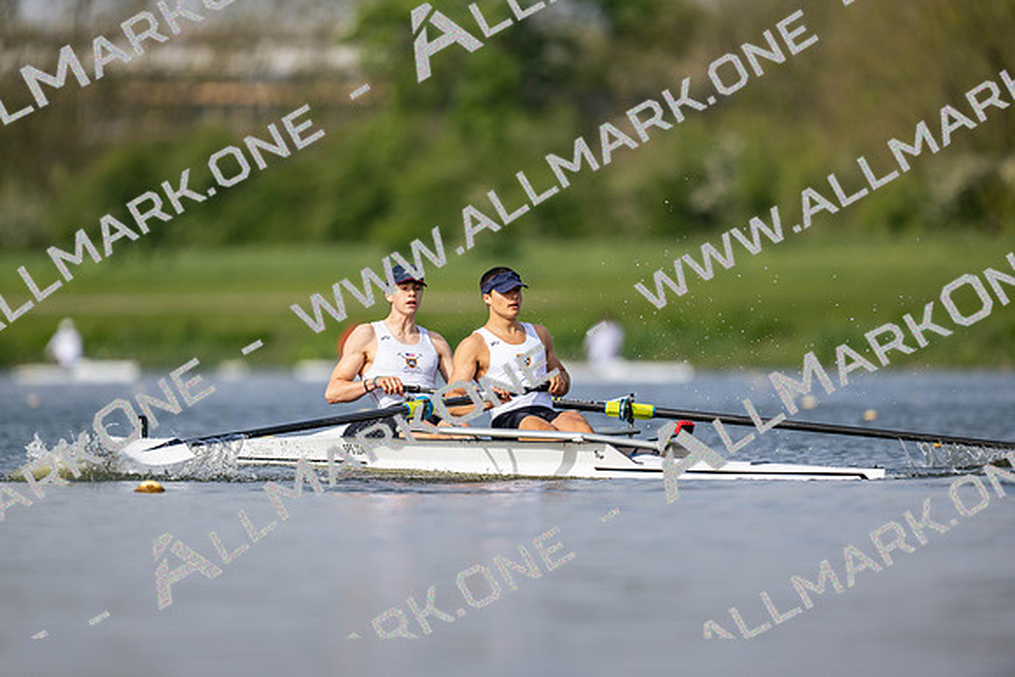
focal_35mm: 600
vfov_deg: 2.3
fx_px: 16920
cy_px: 338
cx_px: 508
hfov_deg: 3.4
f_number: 4
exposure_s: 1/2500
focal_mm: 600
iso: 250
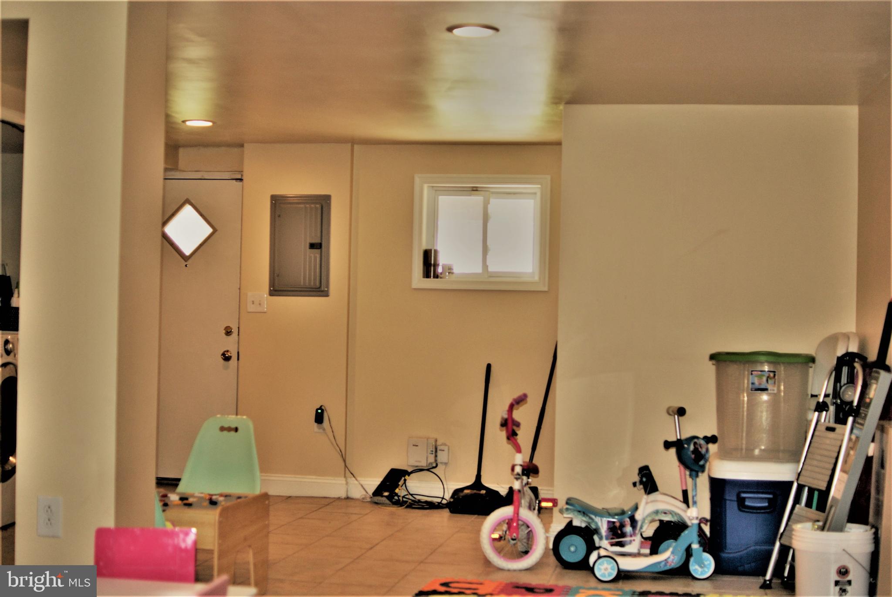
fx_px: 1302
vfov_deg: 25.8
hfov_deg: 37.8
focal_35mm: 52
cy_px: 298
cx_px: 446
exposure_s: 1/80
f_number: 2
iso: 200
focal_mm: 35
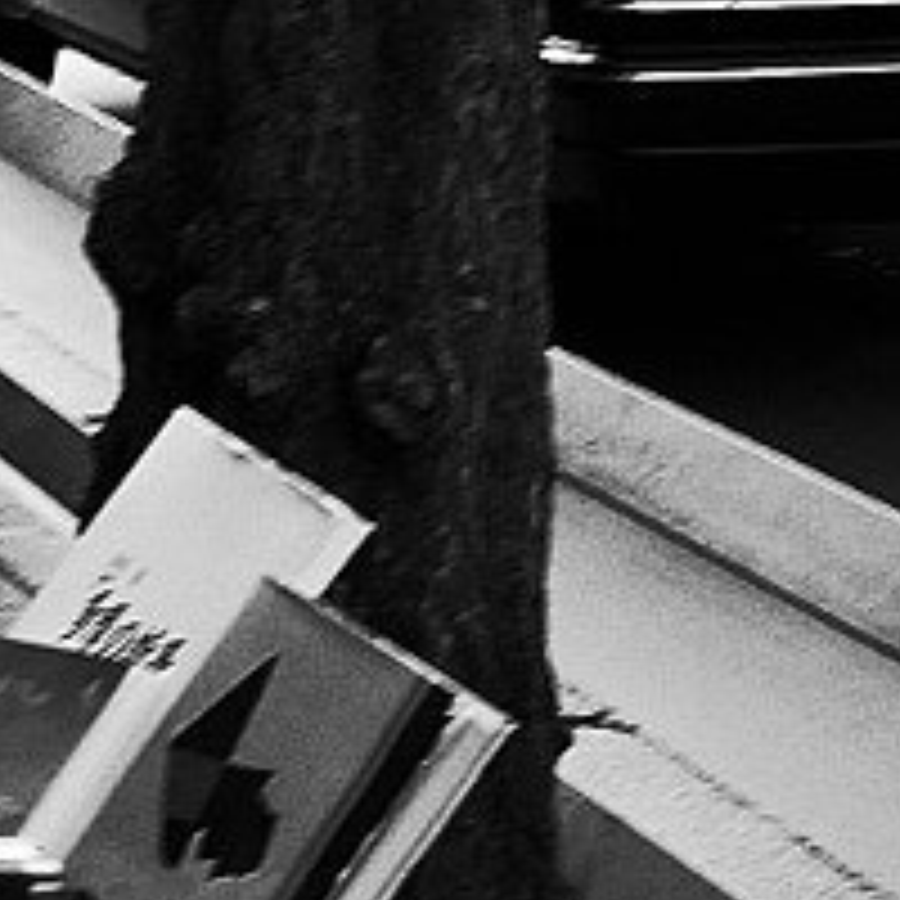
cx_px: -1238
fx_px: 5589
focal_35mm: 190
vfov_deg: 9.1
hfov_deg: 8.4
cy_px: -214
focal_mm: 18.3
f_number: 4
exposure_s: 1/90
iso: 100
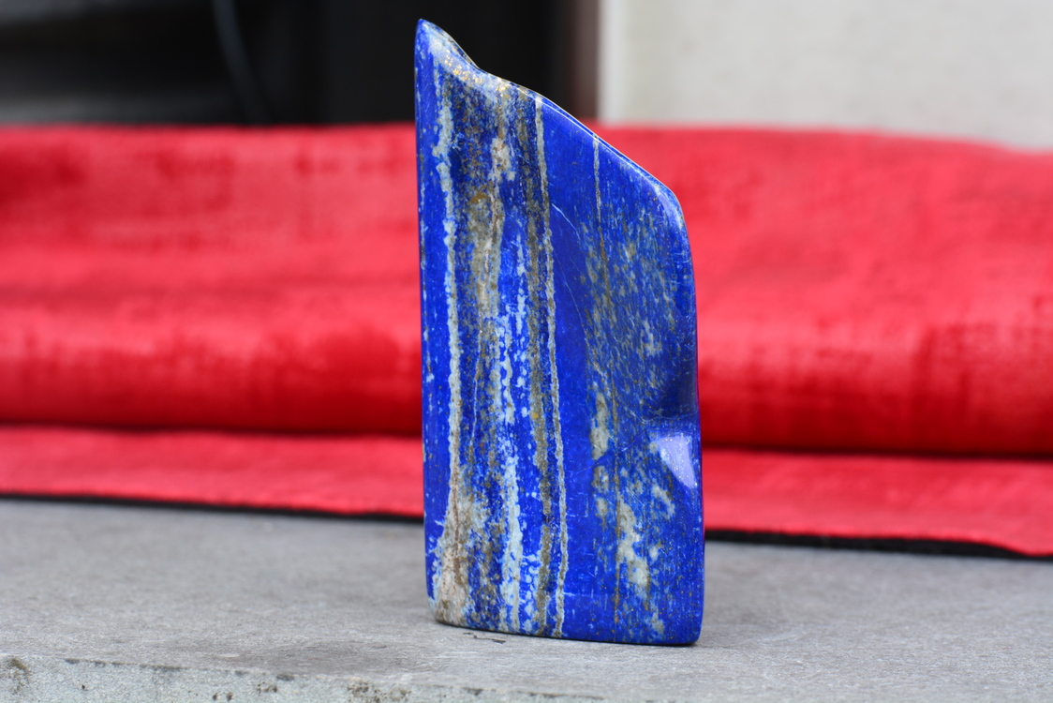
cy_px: 352
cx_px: 526
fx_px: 4608
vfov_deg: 8.7
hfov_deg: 13.0
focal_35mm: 158
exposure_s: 1/60
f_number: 10
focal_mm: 105
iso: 220
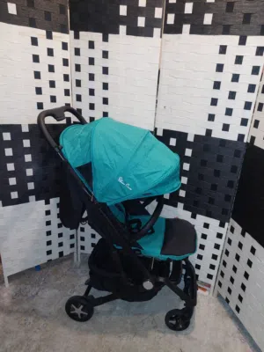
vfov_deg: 69.4
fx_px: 254
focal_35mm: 25
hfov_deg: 54.9
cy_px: 176
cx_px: 132
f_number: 1.8
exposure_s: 1/50
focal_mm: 5.23
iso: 320
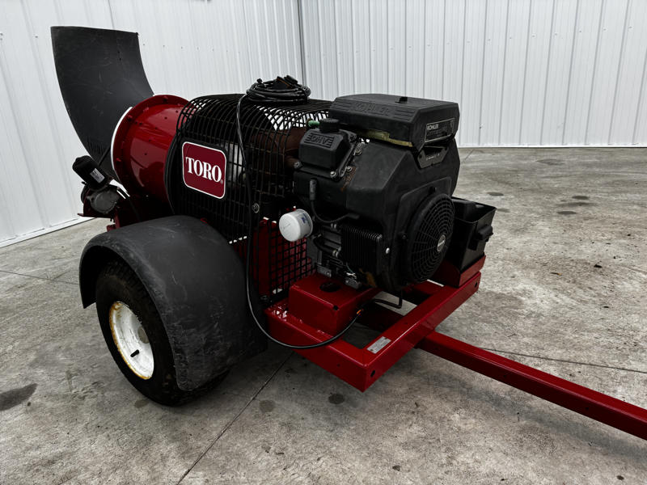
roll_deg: +2.7
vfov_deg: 56.8
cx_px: 324
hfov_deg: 71.6
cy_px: 242
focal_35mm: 24
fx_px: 449
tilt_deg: -19.9
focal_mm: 6.76
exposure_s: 1/120
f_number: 1.78
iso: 100
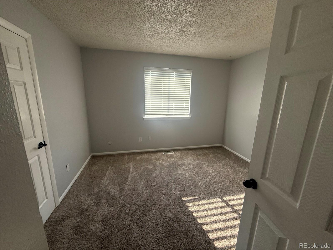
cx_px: 166
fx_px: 135
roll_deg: -0.8
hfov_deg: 102.1
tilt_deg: -13.0
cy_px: 125
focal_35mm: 14
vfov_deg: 85.7
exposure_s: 1/99
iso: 125
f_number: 2.2
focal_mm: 2.22
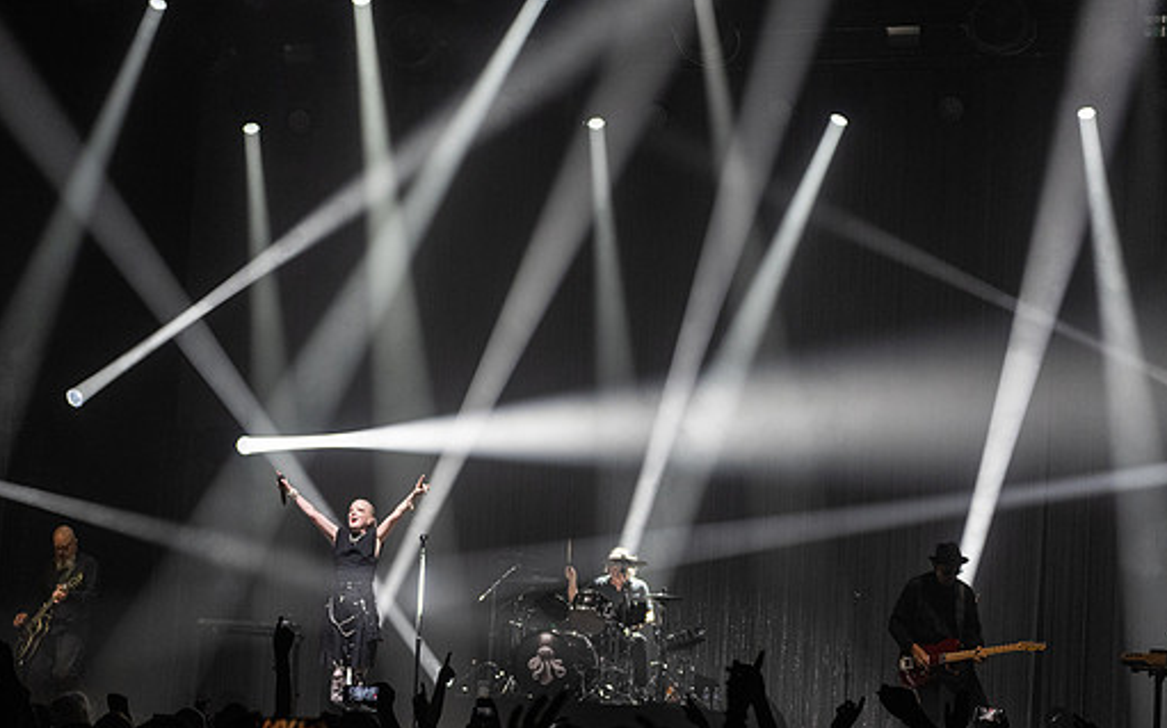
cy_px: 452
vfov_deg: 17.1
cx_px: 592
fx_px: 2416
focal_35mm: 76
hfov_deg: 27.2
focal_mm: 56
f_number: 3.2
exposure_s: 1/500
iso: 2500
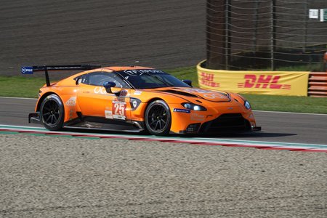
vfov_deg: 6.2
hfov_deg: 9.3
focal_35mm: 221
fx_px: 2007
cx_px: 164
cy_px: 109
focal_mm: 81.1
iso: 100
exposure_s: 1/500
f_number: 6.3
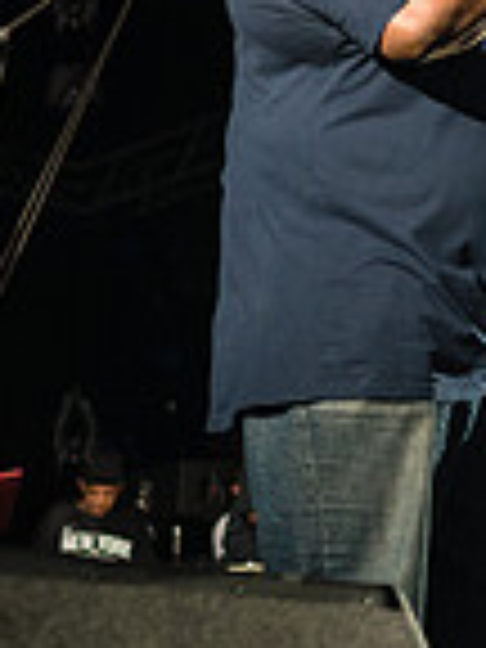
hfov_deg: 10.6
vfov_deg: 14.5
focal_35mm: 136
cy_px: 245
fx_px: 2546
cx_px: 652
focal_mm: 35
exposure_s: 1/1000
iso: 1250
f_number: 2.8
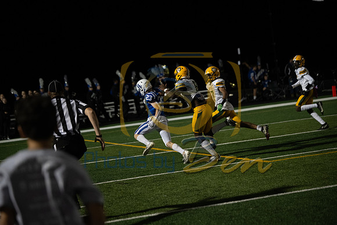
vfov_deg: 13.3
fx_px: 964
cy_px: 112
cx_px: 168
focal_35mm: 103
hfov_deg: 19.8
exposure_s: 1/1250
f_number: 2.8
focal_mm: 103
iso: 3200
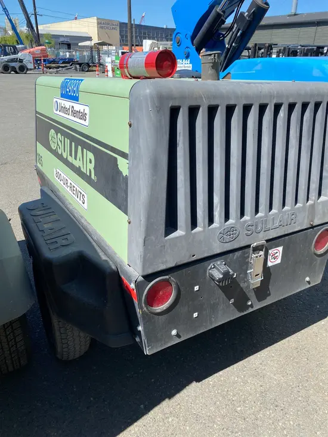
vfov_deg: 67.3
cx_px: 164
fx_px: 328
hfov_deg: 53.1
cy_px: 218
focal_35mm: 26
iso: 32
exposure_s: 1/1608
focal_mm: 4.25
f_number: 1.8
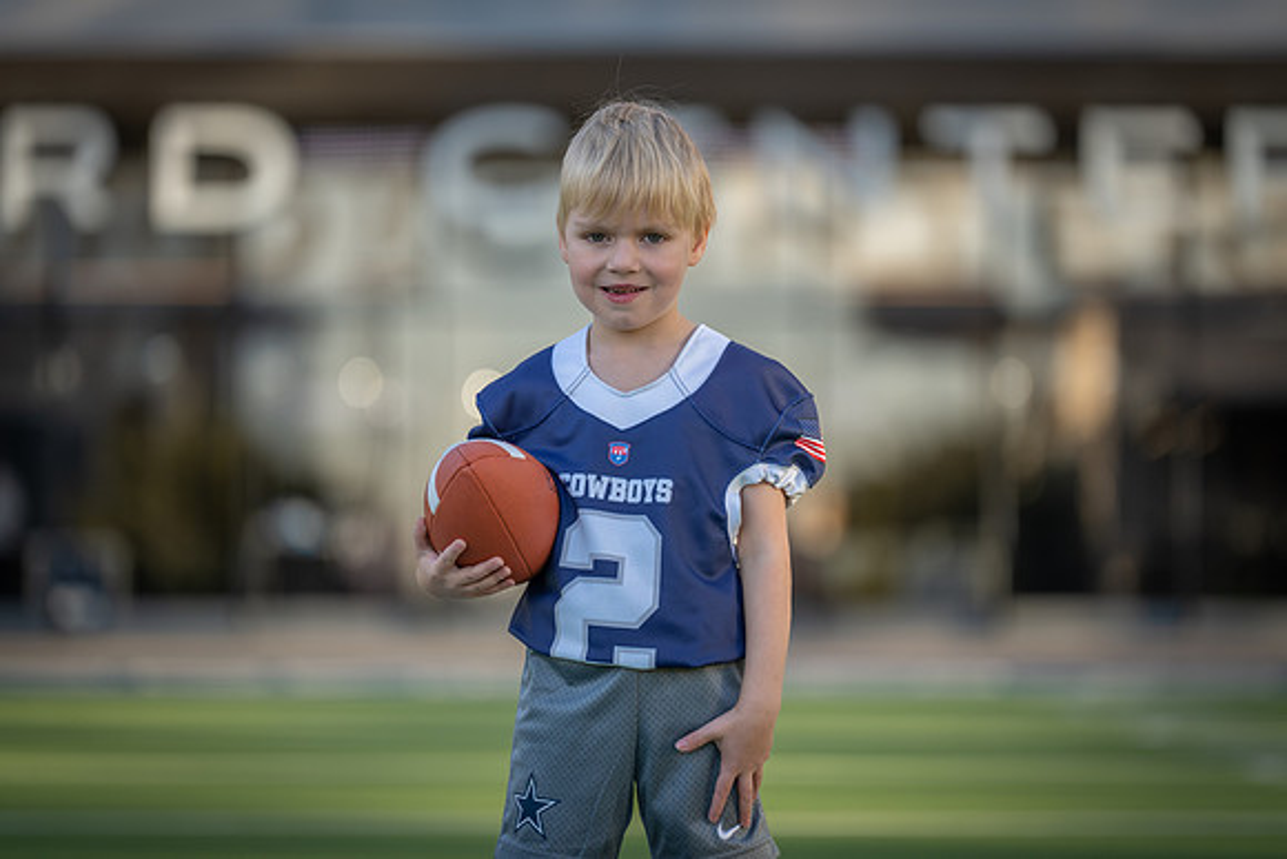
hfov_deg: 11.3
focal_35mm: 182
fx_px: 6512
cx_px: 644
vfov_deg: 7.5
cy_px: 430
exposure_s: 1/400
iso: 100
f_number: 2.8
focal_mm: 178
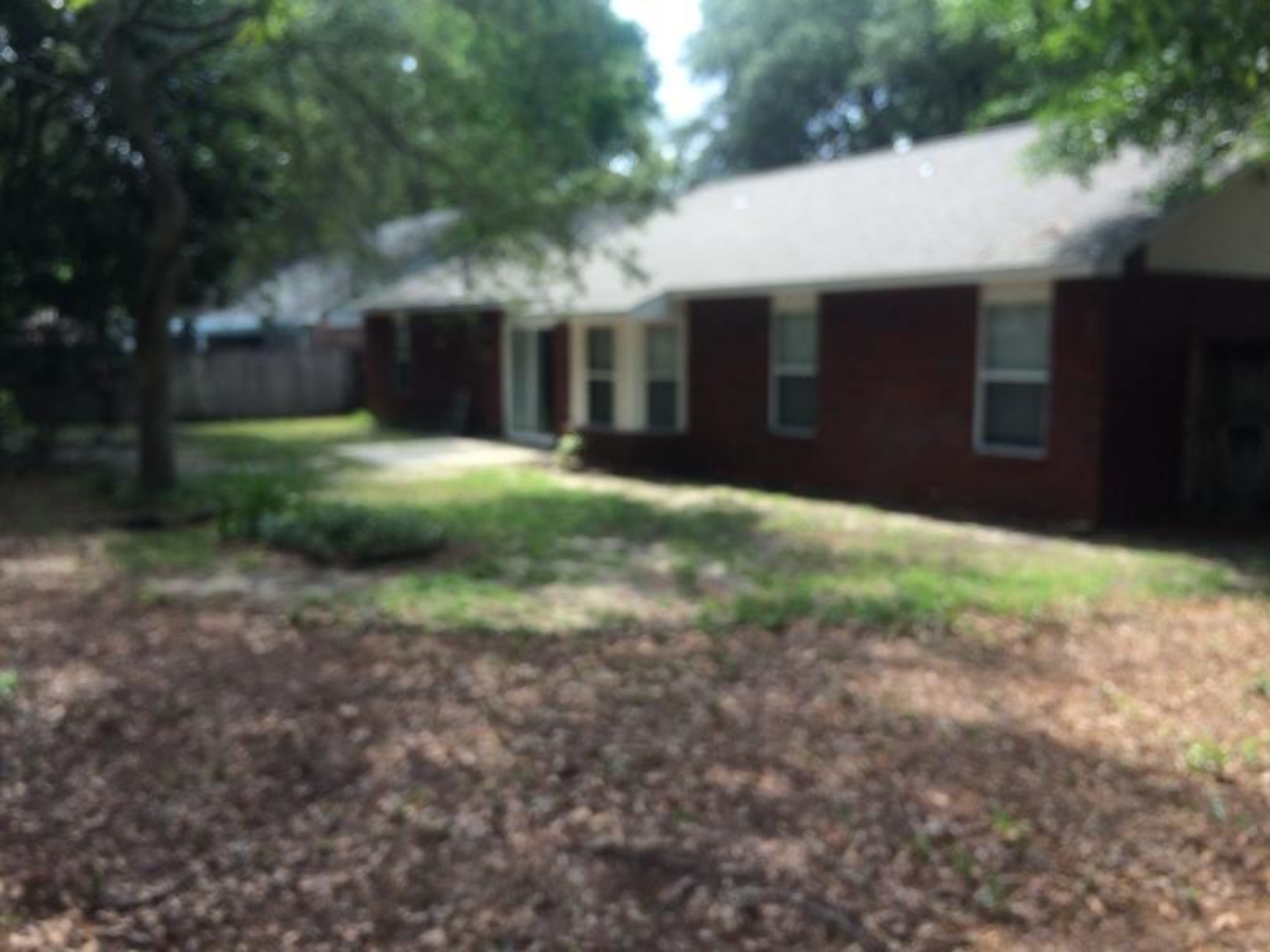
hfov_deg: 60.0
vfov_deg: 46.8
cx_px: 635
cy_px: 476
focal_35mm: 30
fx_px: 1101
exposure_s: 1/295
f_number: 2.2
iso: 32
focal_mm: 4.12
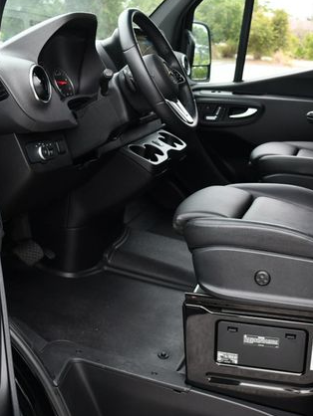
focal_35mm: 53
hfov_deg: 27.3
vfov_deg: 36.2
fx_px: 638
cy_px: 210
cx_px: 219
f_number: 3.5
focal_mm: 18
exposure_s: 1/250
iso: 450
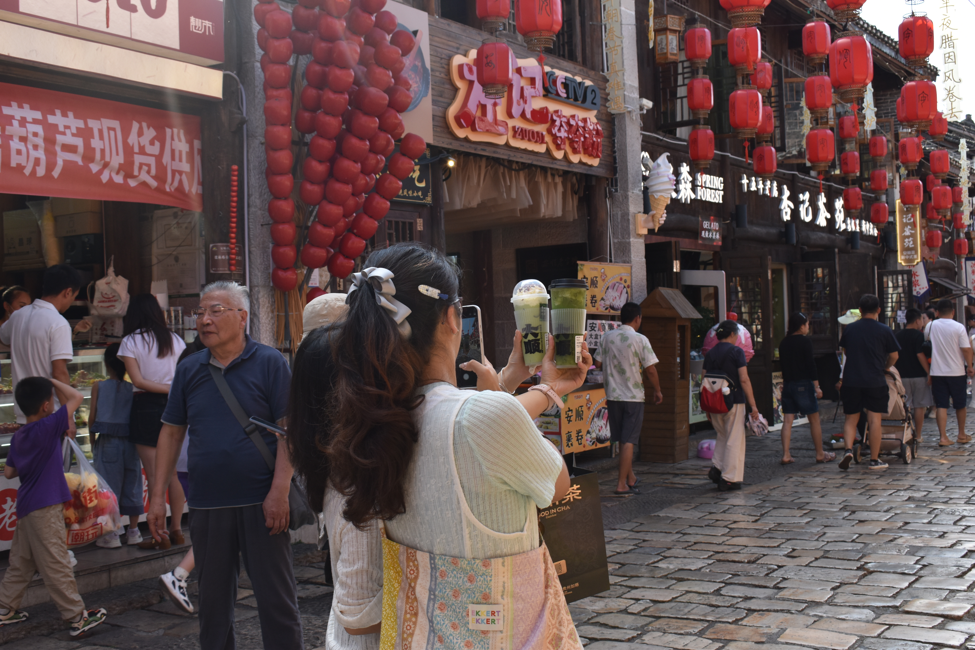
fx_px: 1178
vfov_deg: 30.8
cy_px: 325
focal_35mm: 44
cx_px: 488
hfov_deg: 45.0
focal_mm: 29
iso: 360
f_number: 8
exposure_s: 1/250
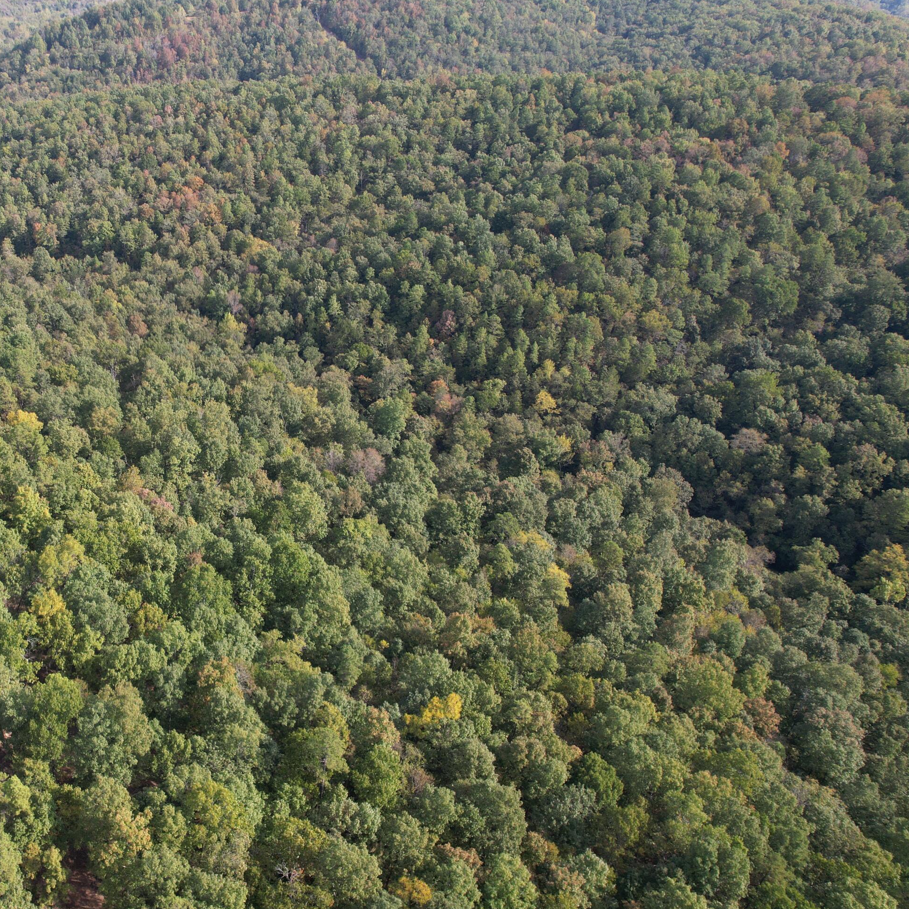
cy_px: 451
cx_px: 206
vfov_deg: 55.6
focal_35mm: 29
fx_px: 862
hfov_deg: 52.7
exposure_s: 1/500
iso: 100
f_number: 2.8
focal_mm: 8.38
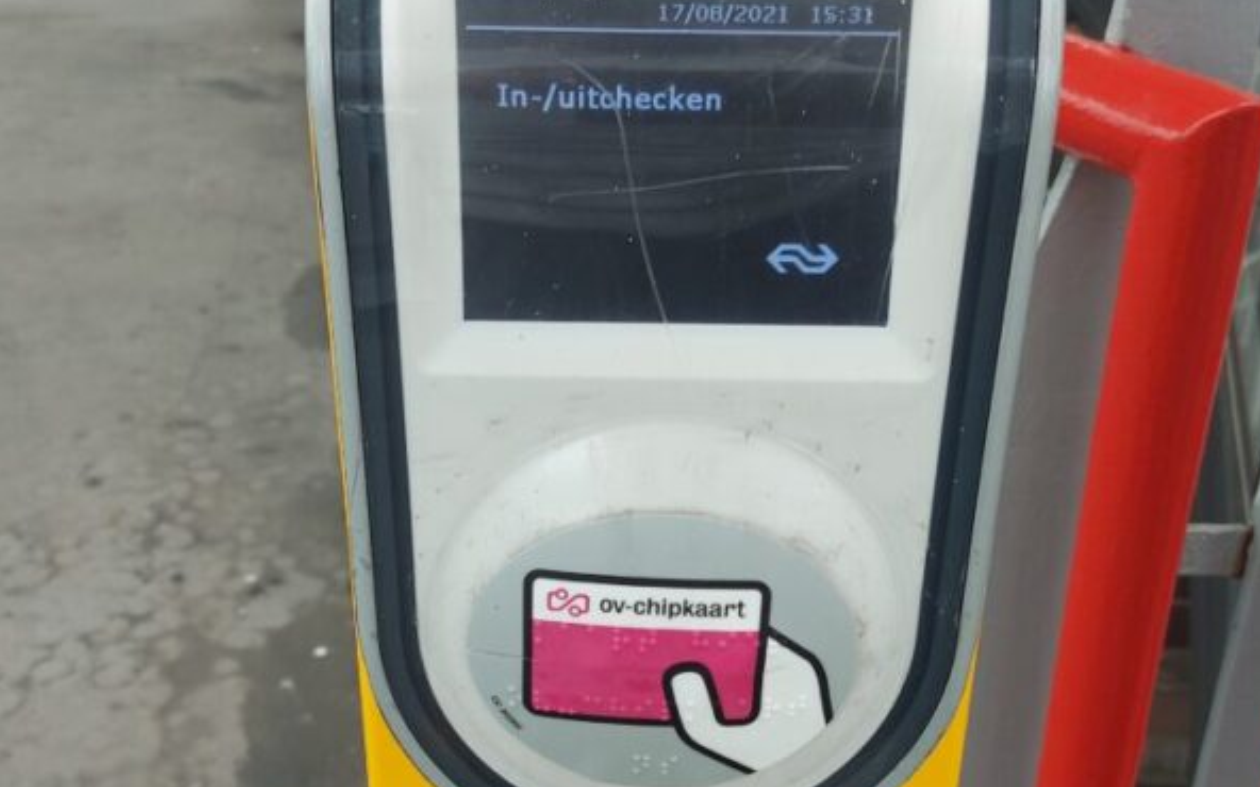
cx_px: 641
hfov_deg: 45.3
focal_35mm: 44
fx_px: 1511
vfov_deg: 29.0
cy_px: 536
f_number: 1.8
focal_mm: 5.2
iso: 64
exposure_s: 1/100
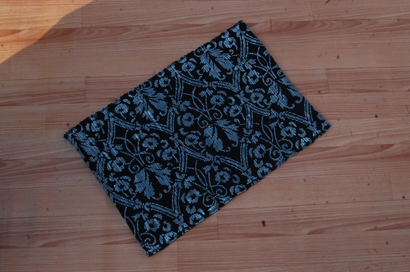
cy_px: 136
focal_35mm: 45
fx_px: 512
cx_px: 205
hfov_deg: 43.7
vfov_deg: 29.8
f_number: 16
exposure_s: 1/125
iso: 400
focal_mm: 30
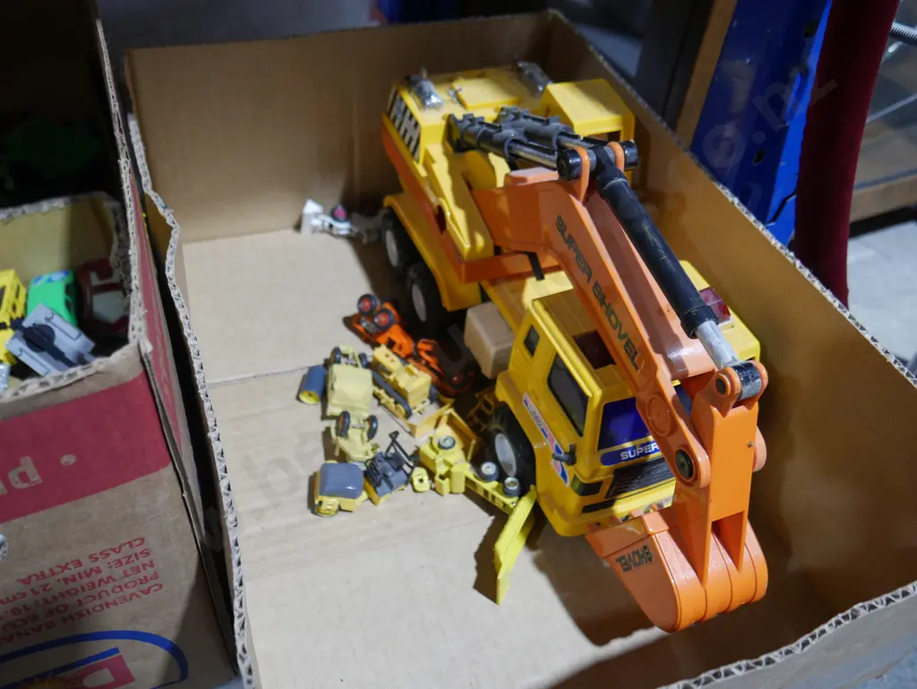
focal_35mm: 30
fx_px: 795
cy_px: 344
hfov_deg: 59.9
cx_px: 458
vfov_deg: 46.8
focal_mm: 15
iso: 500
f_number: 3.6
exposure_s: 1/60
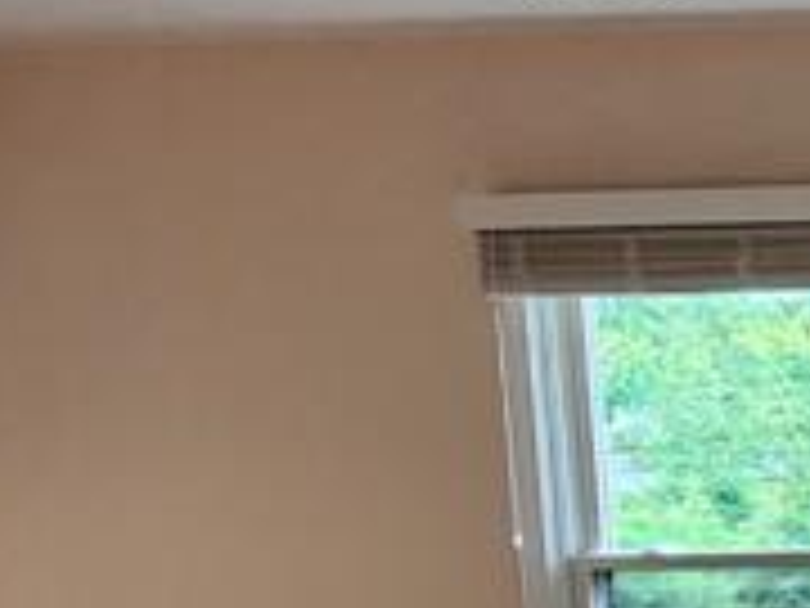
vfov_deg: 19.4
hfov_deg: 14.3
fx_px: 1732
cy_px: 585
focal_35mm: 74
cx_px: 2034
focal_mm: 2.2
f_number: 2.2
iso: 200
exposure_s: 1/60
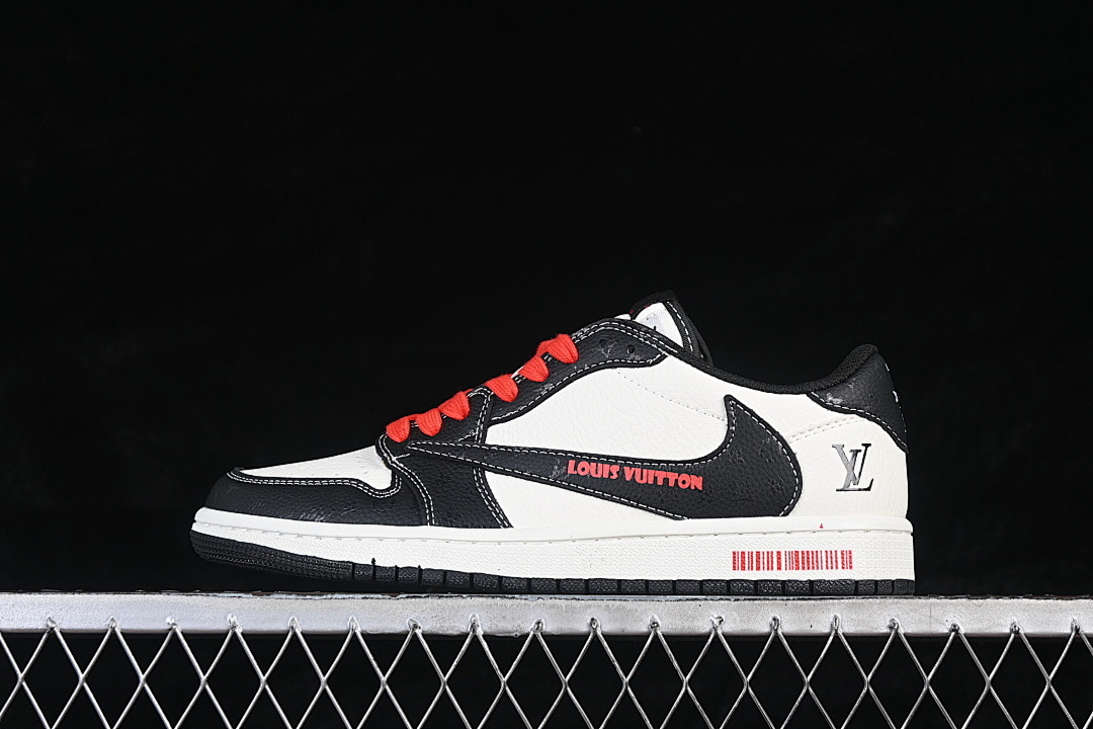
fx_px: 2277
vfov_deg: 18.2
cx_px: 546
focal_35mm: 75
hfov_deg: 27.0
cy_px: 364
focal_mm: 50
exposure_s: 1/80
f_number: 7.1
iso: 160
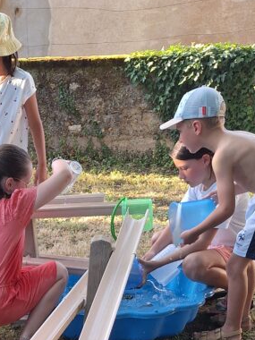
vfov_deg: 26.2
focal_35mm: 62
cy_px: 450
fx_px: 609
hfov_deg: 22.1
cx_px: -41
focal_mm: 5.54
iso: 40
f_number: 1.8
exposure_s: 1/120
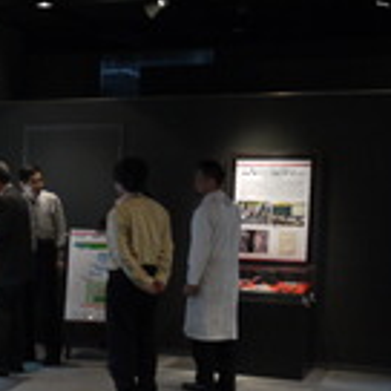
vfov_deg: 20.8
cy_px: 279
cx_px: -135
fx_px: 1061
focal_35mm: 83
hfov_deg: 19.1
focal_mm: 16
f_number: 3.7
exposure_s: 1/30
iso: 400
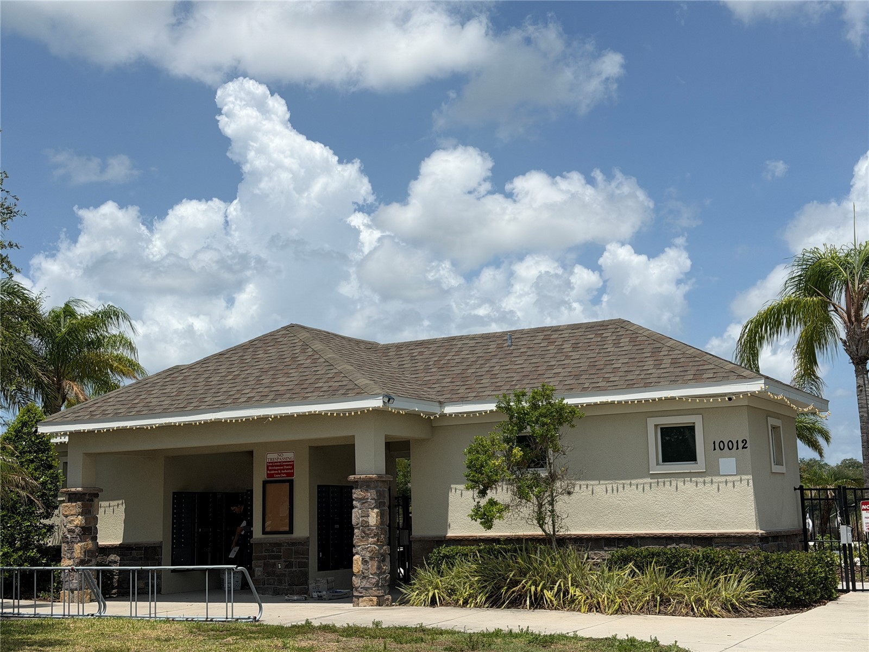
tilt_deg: +8.9
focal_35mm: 48
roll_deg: +1.9
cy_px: 326
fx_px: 1205
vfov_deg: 30.3
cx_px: 434
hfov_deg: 39.7
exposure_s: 1/9901
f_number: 1.78
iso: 64
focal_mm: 6.76
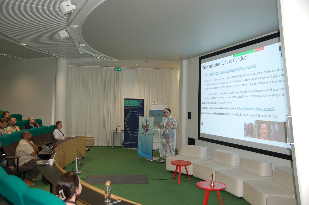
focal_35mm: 33
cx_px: 154
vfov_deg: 39.9
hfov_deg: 57.3
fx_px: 283
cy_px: 102
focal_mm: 22
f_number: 2.8
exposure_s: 1/60
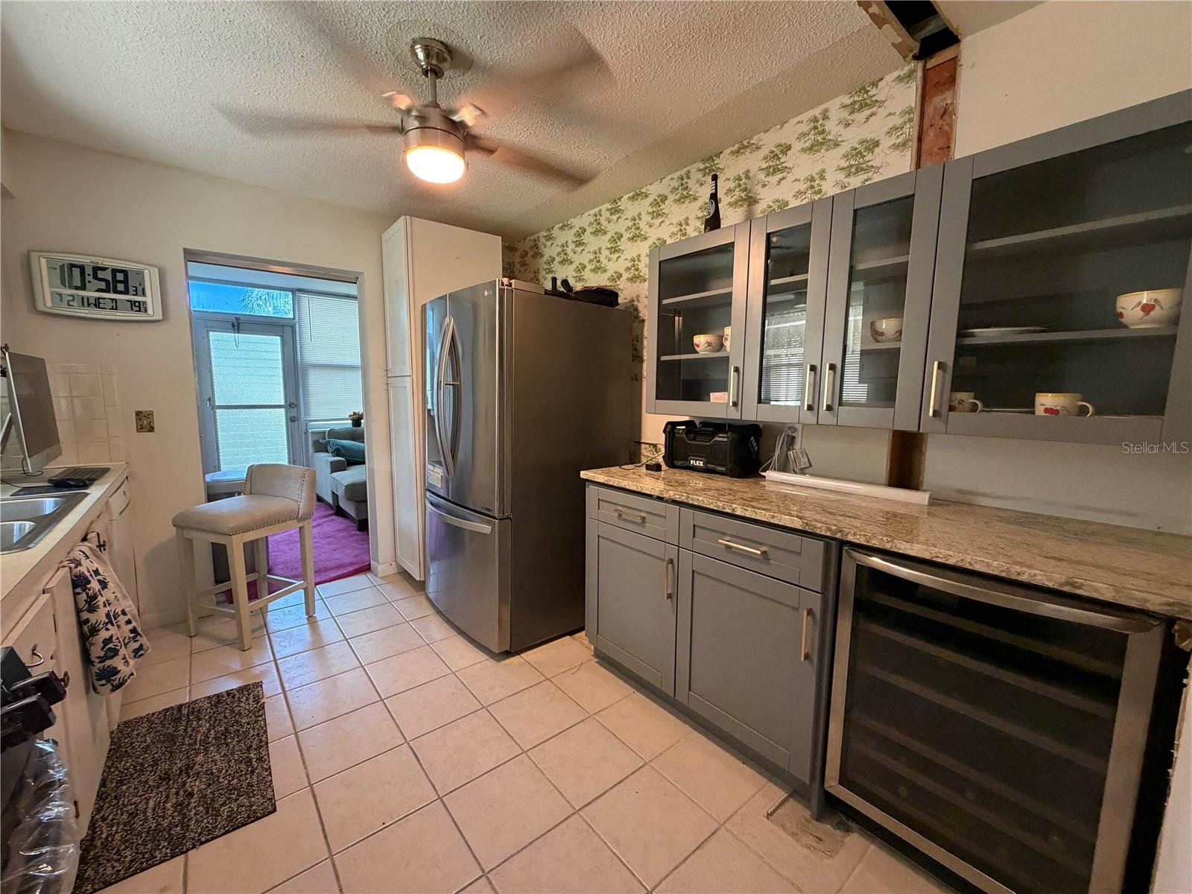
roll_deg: +0.0
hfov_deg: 102.1
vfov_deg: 85.7
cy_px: 447
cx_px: 596
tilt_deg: -7.2
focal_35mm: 14
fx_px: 482
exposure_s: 1/60
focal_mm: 2.22
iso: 400
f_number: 2.2
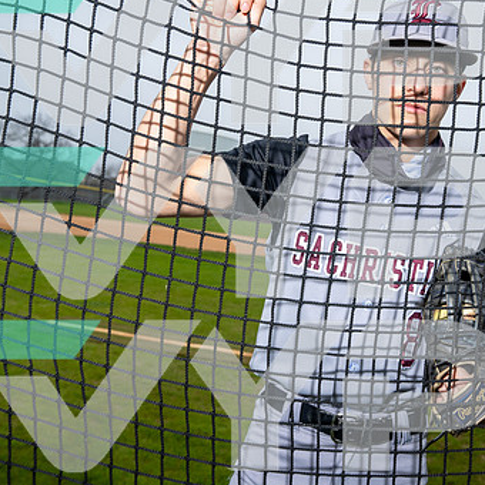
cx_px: 320
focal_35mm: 42
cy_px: 223
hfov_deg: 39.6
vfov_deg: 40.0
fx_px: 666
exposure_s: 1/125
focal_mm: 29
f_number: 6.3
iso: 100
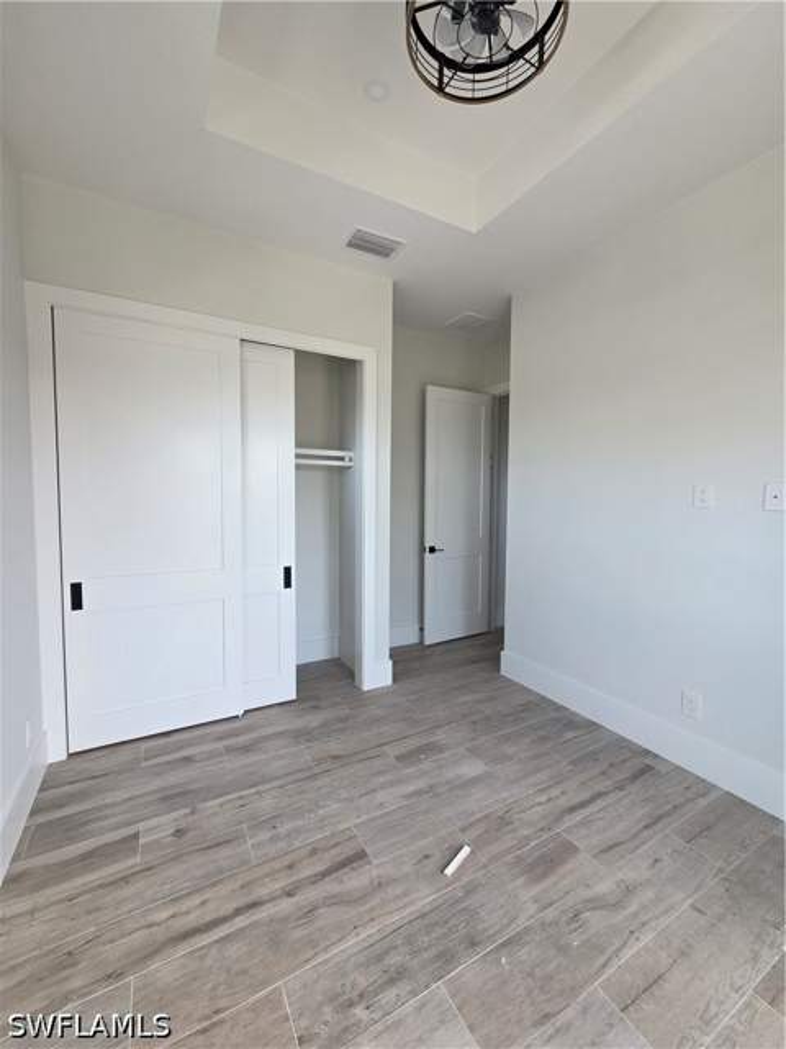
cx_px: 393
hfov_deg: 89.9
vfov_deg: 106.2
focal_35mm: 13
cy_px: 524
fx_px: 394
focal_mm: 2.2
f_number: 2.2
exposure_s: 1/120
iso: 100
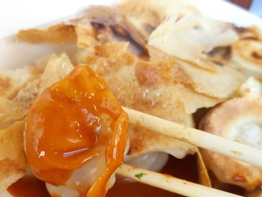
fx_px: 280
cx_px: 101
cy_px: 135
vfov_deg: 38.1
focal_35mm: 37
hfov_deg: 49.7
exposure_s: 1/60
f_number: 1.7
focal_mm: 4.3
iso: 50
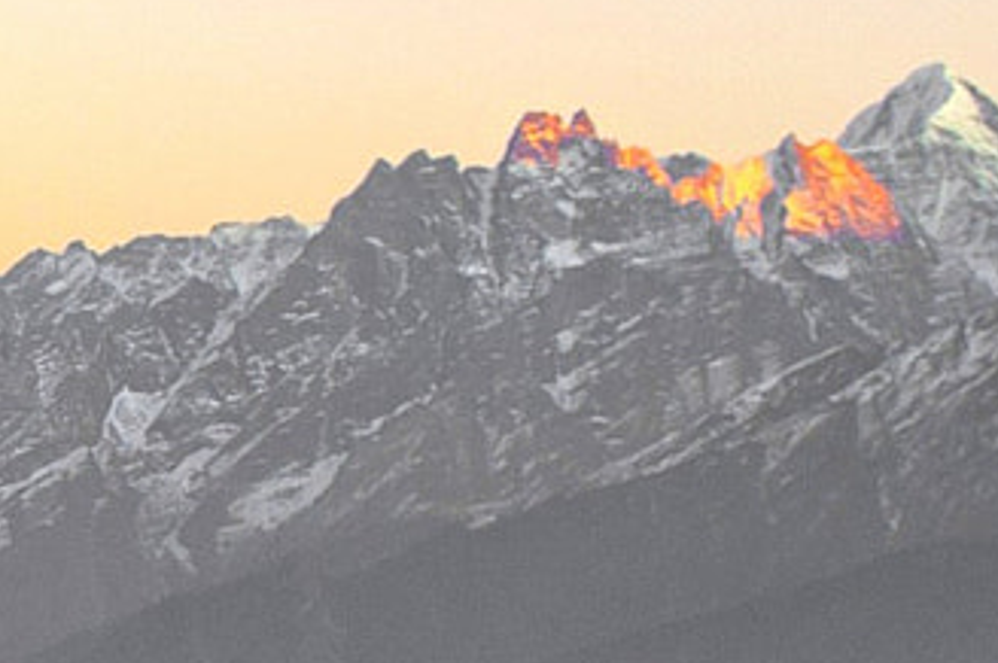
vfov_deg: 7.2
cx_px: -517
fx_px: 5262
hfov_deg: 10.5
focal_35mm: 190
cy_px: 427
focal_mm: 26
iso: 100
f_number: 4.5
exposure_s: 1/40
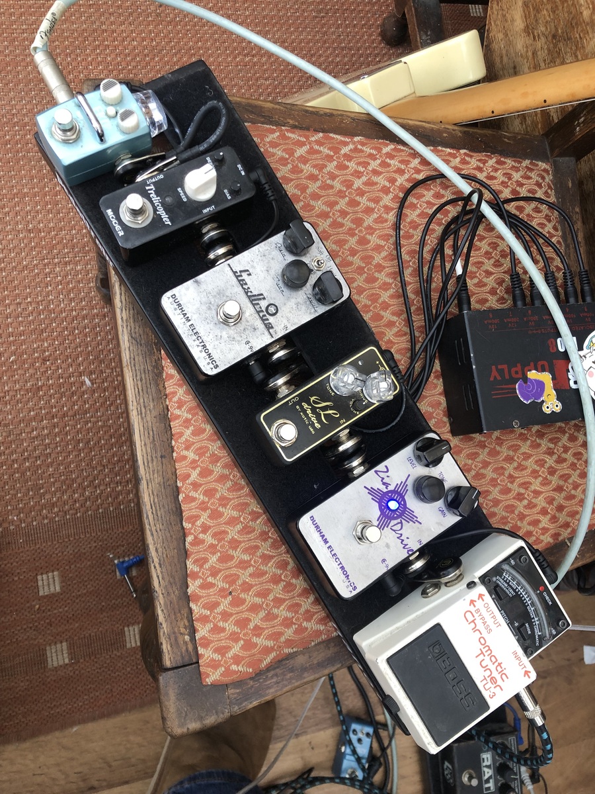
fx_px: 642
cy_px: 397
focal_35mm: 28
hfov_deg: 49.7
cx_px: 298
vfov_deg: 63.4
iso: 32
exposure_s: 1/30
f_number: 1.8
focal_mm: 4
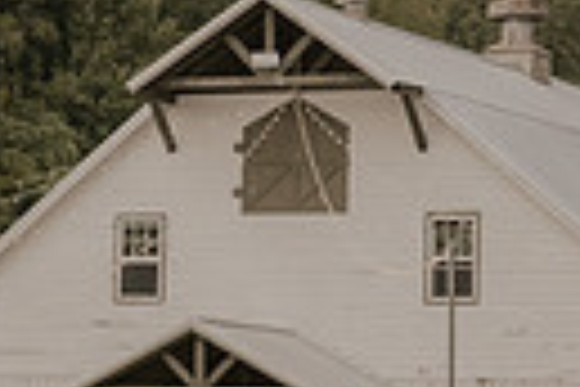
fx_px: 3995
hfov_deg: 8.3
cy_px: 94
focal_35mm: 248
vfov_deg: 5.5
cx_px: 90
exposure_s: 1/8000
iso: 500
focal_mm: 35
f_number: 1.8
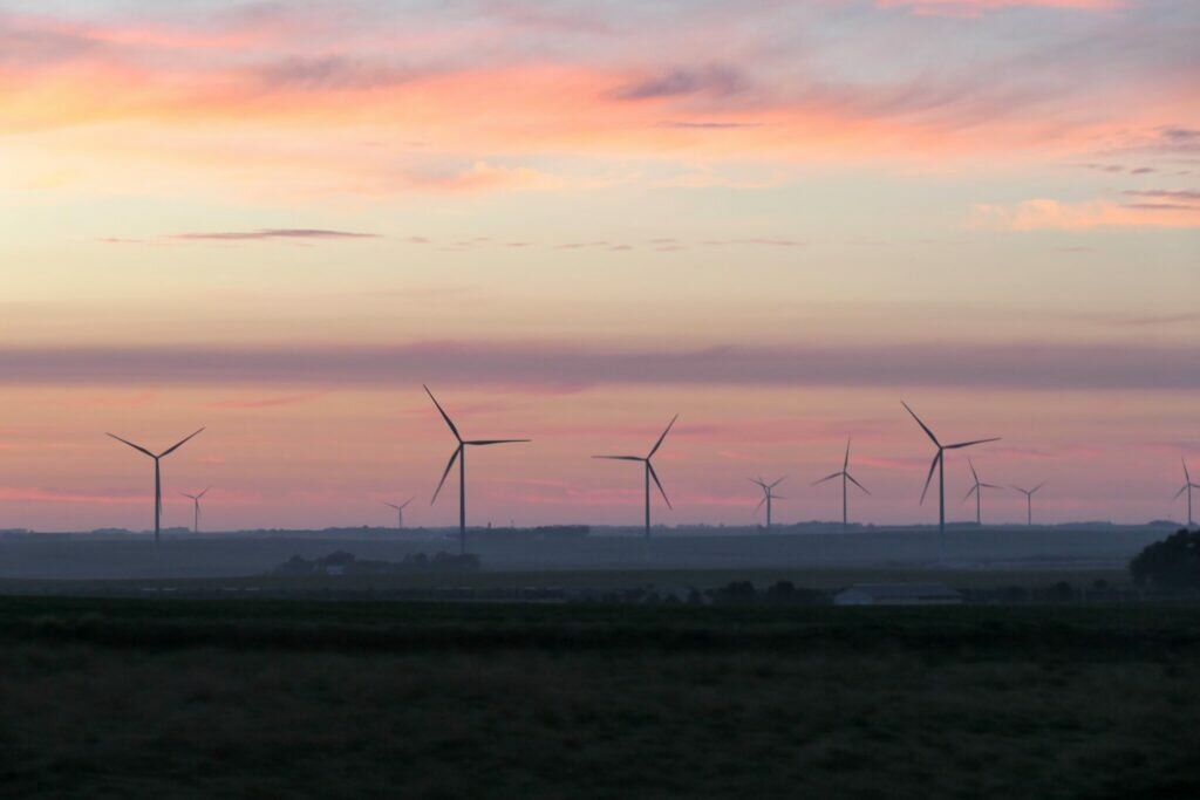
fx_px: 4067
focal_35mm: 122
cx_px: 600
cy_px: 400
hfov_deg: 16.8
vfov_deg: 11.2
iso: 250
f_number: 3.9
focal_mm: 44.41
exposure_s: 1/80
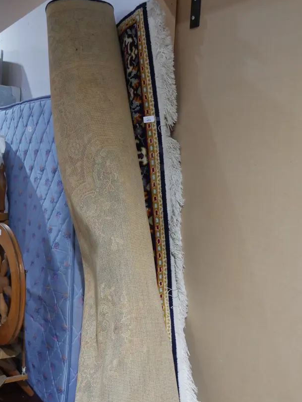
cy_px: 195
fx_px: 558
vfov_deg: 39.6
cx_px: 131
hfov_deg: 30.3
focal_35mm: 48
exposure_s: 1/60
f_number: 4.1
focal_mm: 19
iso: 640
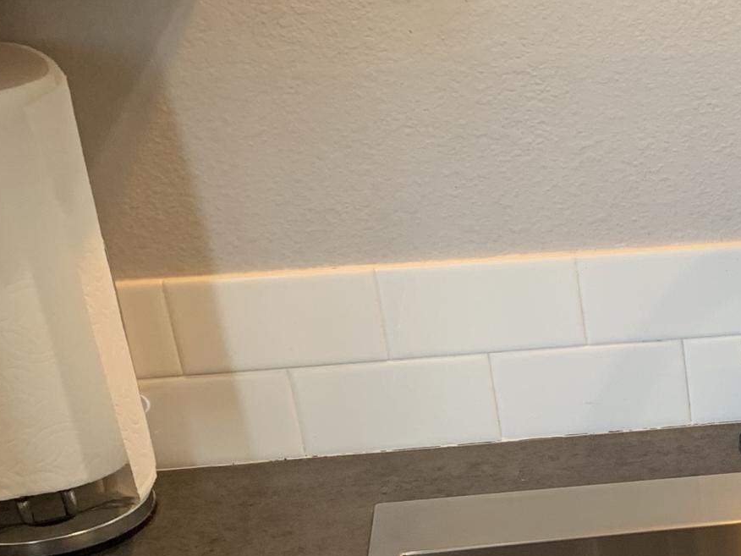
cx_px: 1094
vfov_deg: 15.8
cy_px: 707
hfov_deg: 19.4
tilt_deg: -30.7
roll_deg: -0.4
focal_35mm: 89
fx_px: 1905
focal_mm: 4.25
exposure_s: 1/60
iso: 64
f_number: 1.8
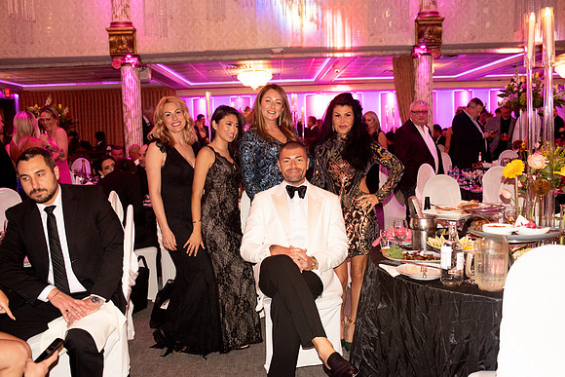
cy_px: 188
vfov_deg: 37.9
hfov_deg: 54.4
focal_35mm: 35
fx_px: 549
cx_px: 282
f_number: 3.5
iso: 2000
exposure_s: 1/200
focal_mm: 35
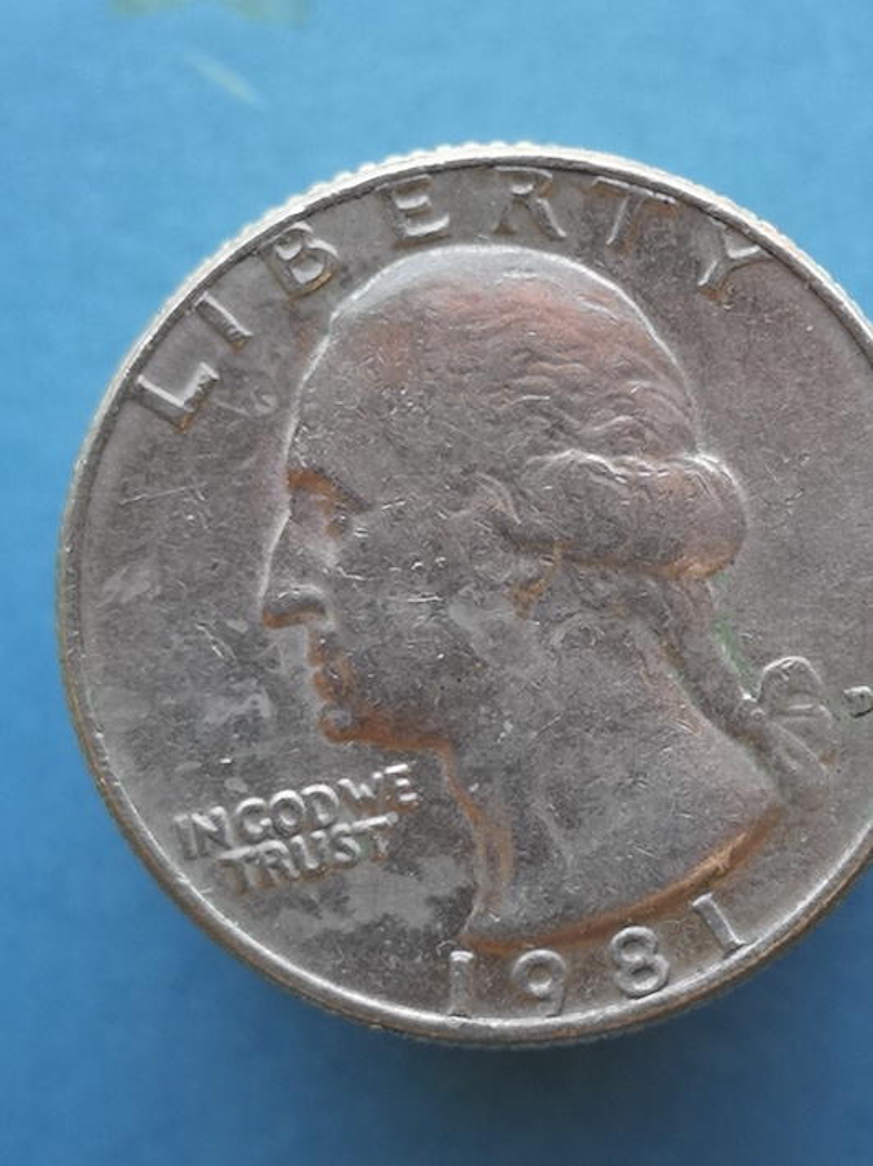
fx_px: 3837
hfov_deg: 13.0
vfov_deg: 17.3
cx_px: 436
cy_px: 583
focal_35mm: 114
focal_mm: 5.58
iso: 50
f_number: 1.8
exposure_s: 1/167
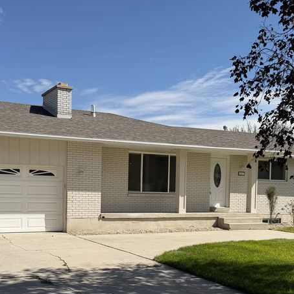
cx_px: 134
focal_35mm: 48
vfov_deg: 34.9
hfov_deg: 35.3
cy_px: 203
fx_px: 461
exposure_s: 1/6173
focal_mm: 6.76
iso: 80
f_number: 1.78
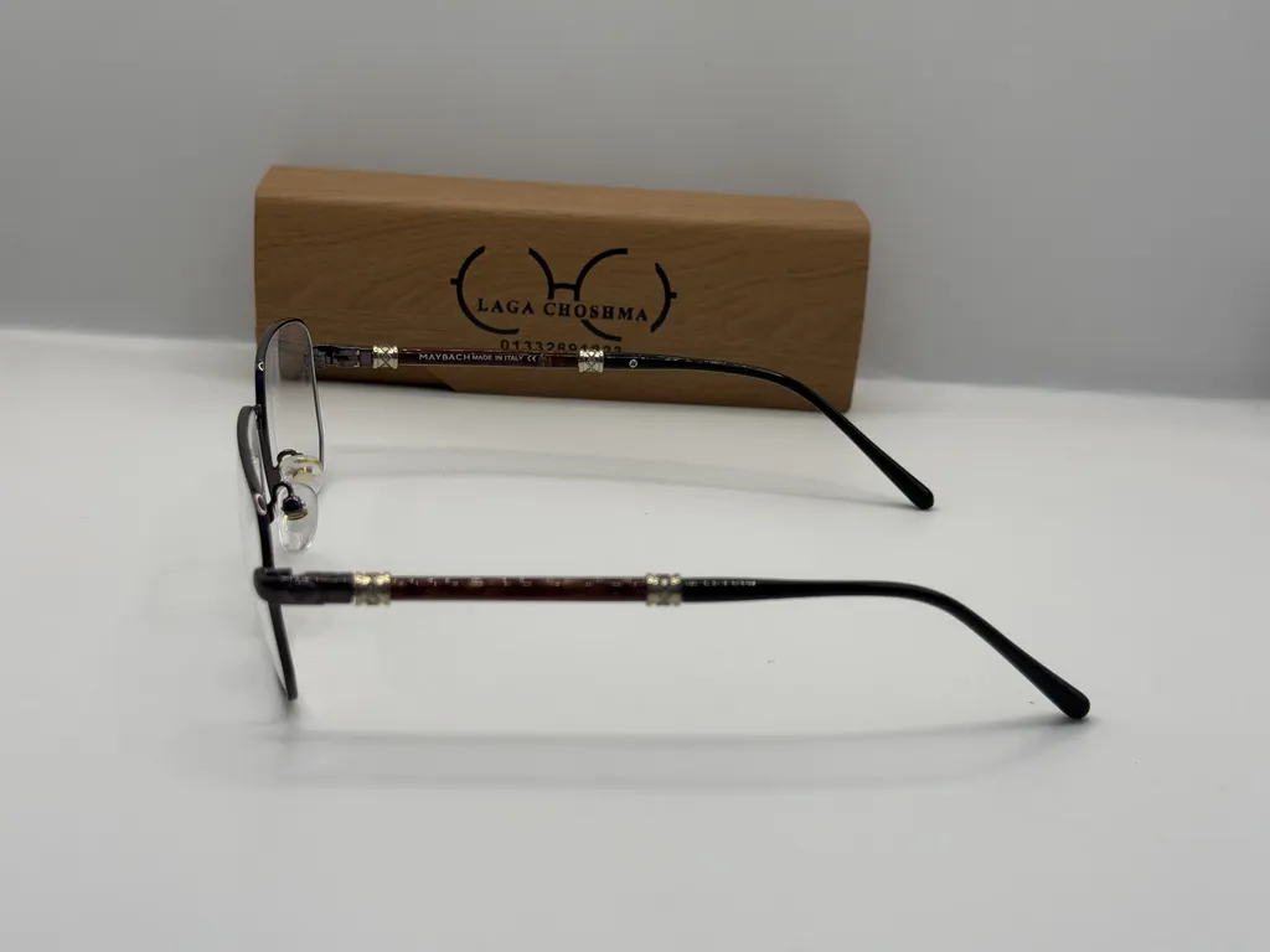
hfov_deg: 39.7
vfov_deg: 30.3
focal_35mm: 48
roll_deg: -3.0
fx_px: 1761
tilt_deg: -18.7
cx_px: 635
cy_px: 476
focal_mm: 6.76
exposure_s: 1/484
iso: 64
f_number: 1.78
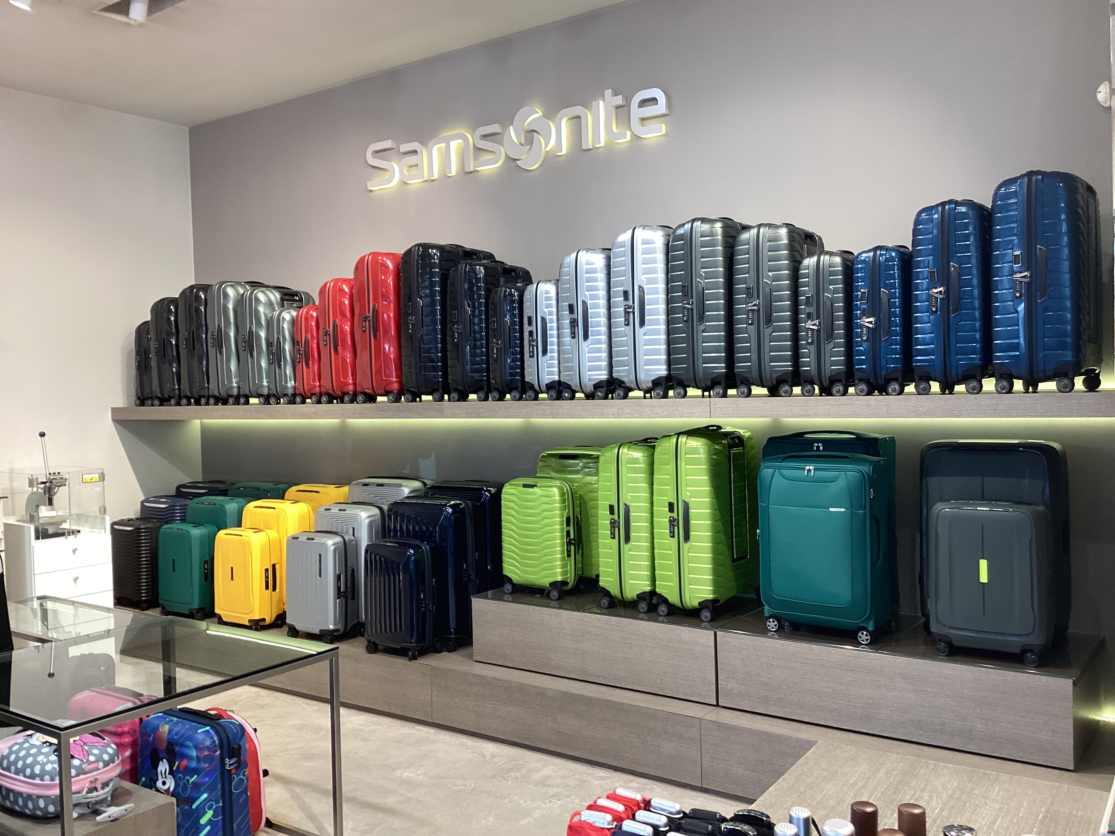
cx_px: 558
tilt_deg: -1.9
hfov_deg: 58.4
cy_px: 418
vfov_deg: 45.4
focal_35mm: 31
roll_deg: +1.4
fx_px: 999
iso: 64
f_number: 2.4
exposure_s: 1/50
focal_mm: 3.3
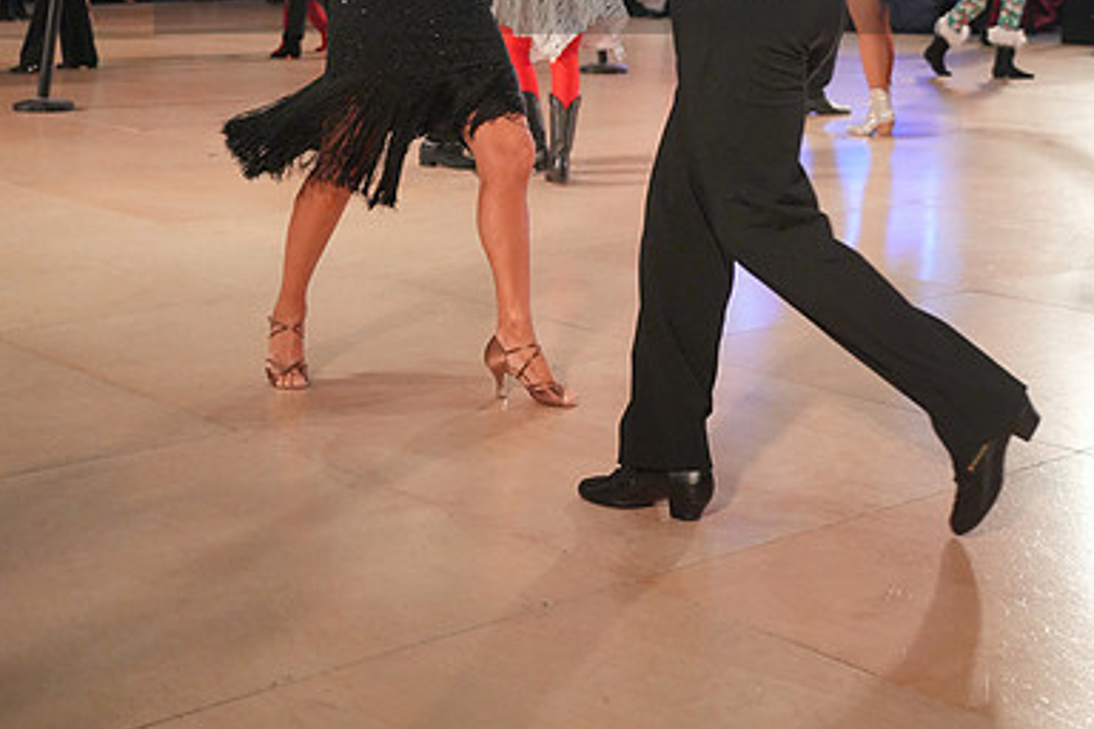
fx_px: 1884
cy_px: -60
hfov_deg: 32.4
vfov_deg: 20.9
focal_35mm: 62
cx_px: 548
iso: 4000
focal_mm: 41
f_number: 4
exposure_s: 1/400
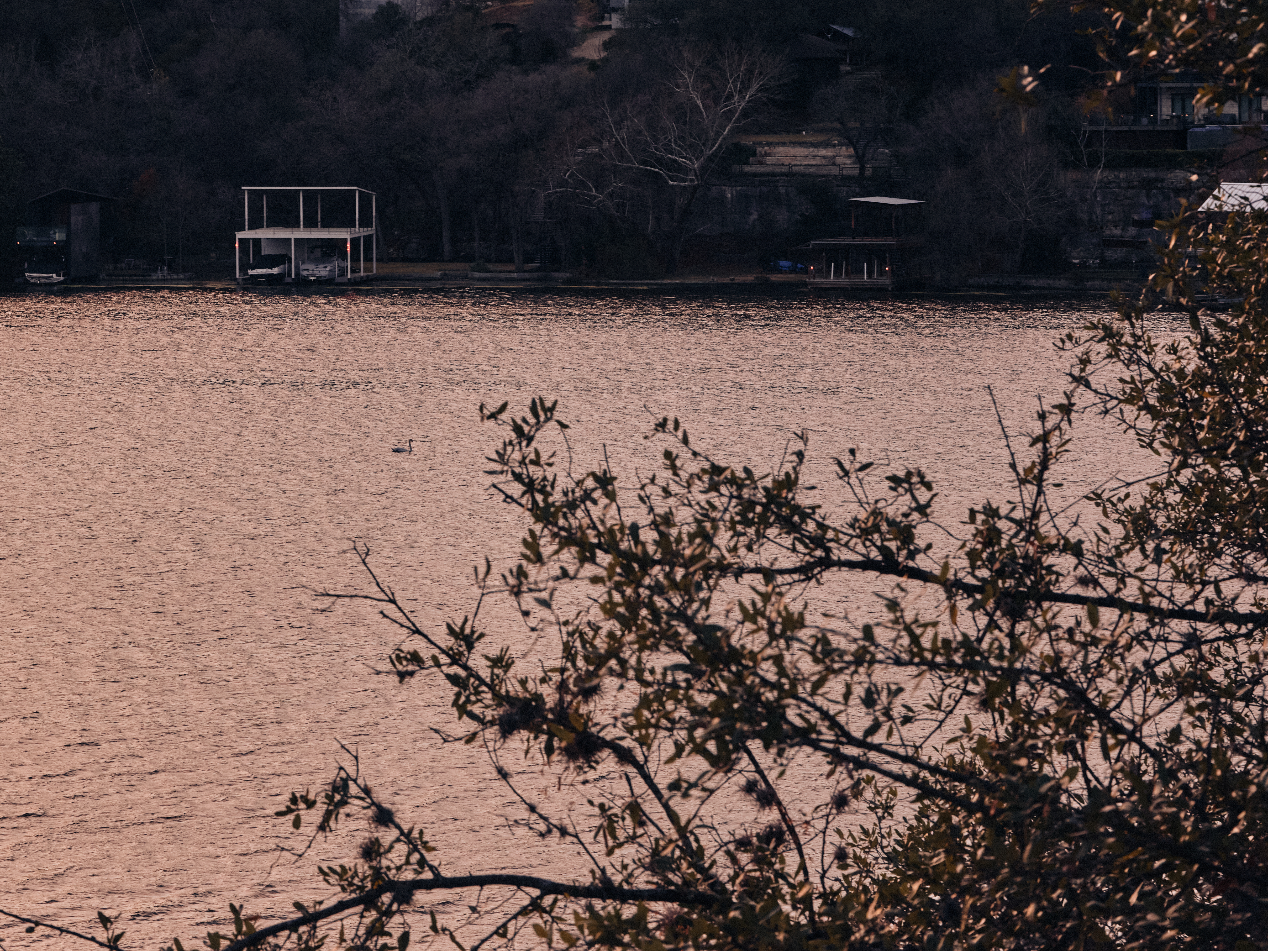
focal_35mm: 135
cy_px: 168
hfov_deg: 14.5
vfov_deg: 10.9
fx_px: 4945
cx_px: 261
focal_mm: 100
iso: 500
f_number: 13
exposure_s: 1/60
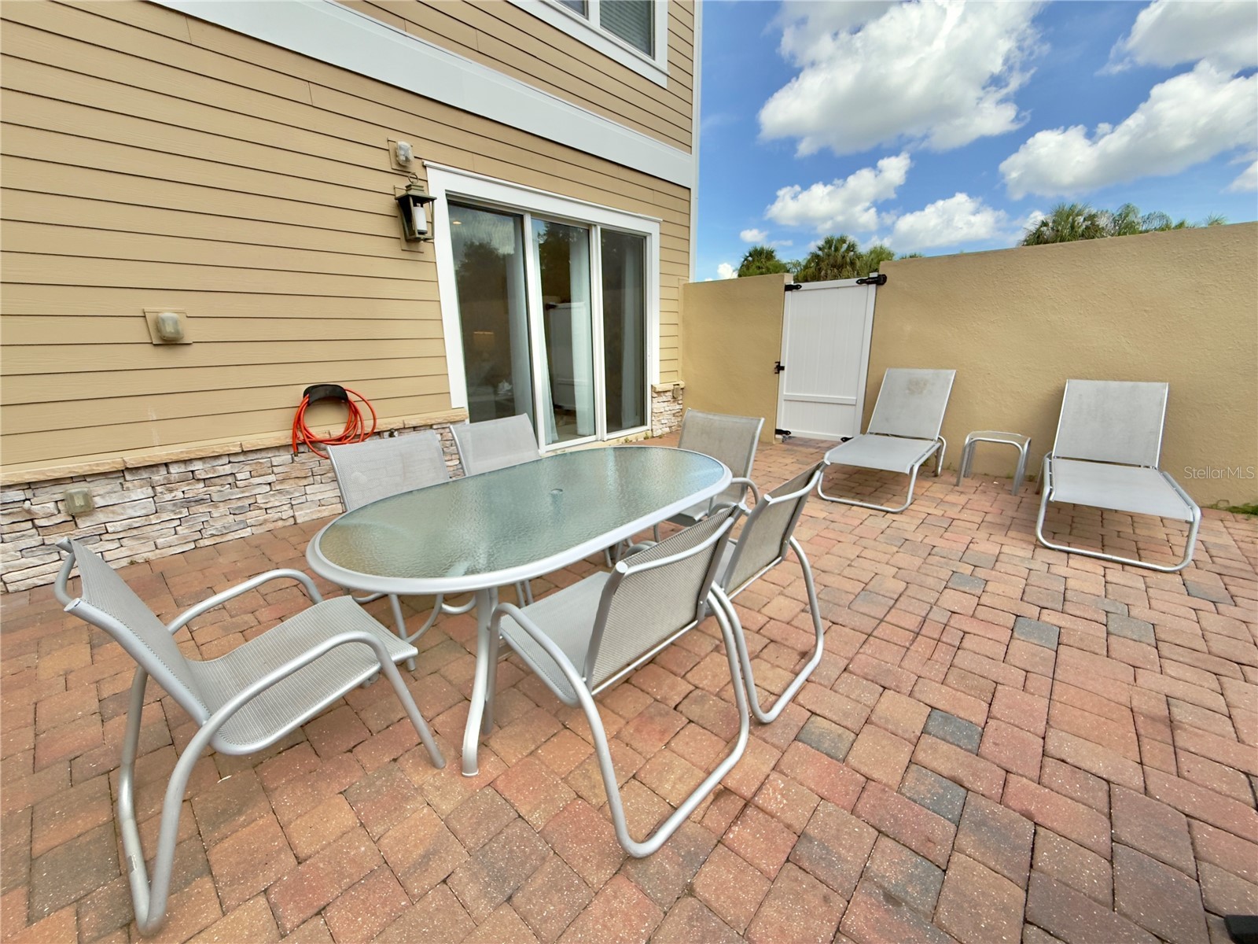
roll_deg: +1.1
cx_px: 629
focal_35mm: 14
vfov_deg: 85.7
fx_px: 509
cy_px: 472
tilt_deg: -14.6
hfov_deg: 102.1
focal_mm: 2.22
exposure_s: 1/1698
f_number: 2.2
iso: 50
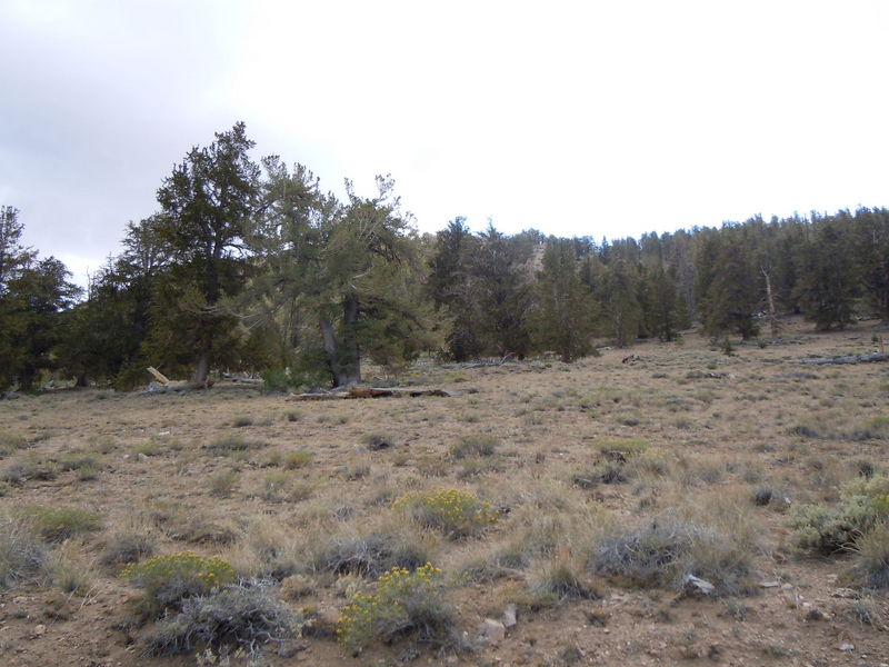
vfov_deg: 46.8
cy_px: 334
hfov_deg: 60.0
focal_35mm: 30
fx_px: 770
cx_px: 444
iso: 100
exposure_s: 1/250
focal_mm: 5.4
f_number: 3.5
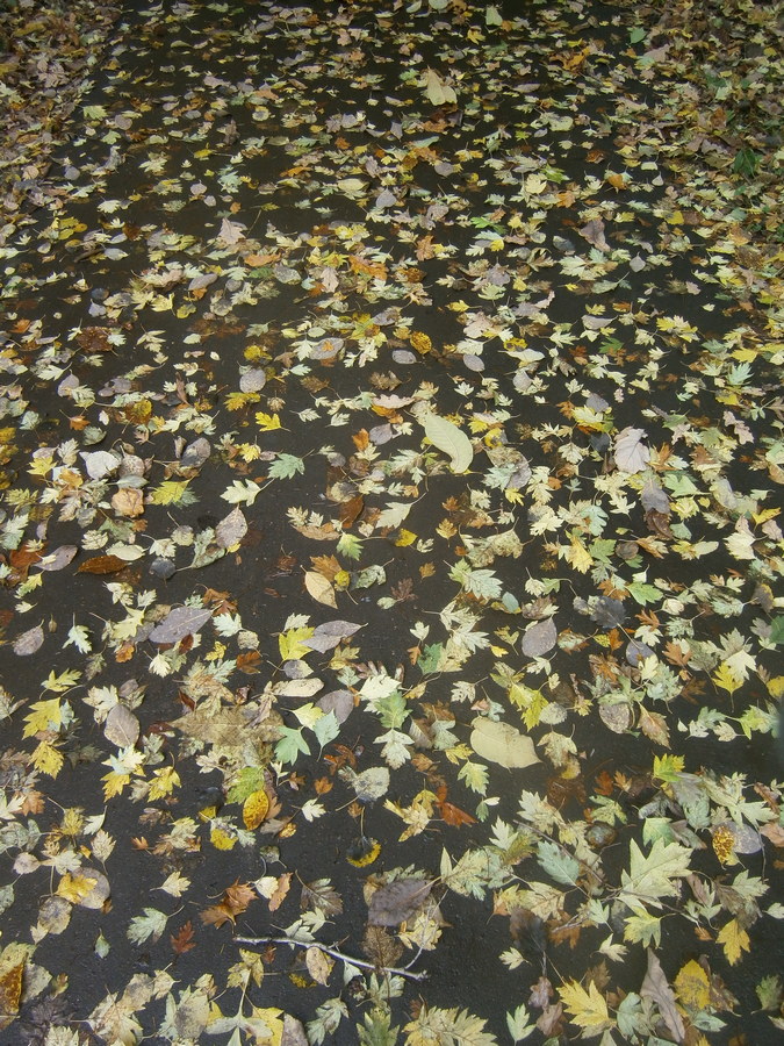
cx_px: 392
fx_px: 785
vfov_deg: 67.3
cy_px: 523
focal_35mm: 26
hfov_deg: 53.1
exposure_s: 1/40
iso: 80
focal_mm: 4.7
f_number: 2.8
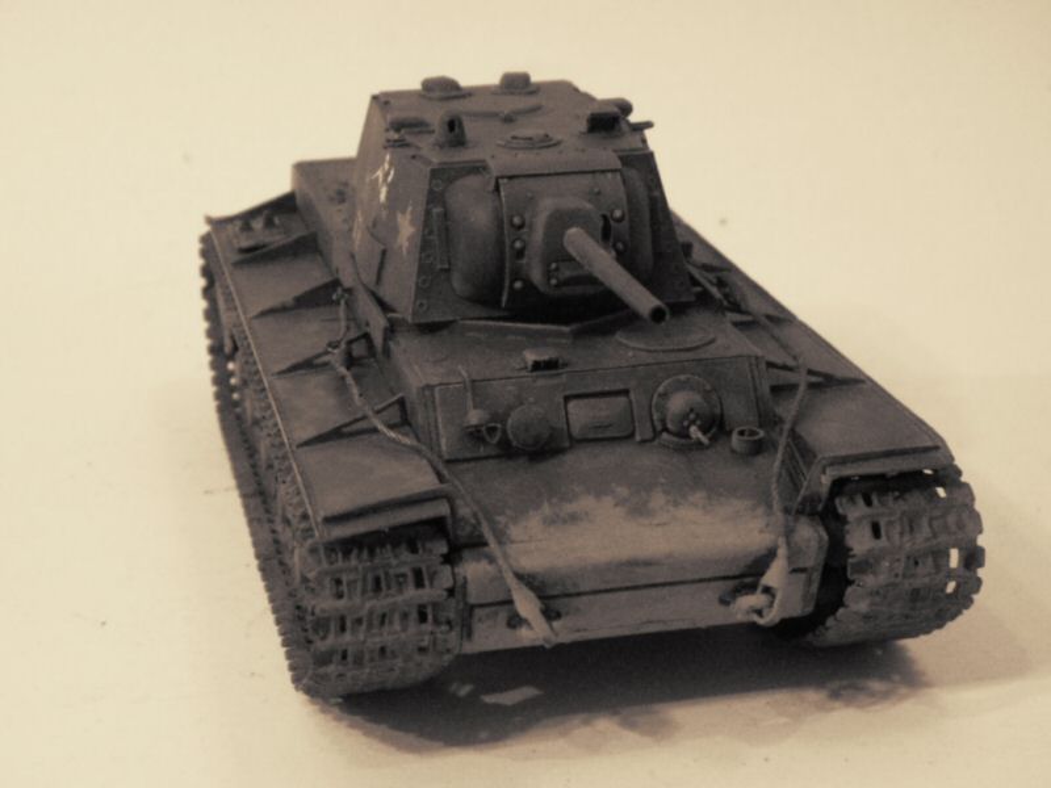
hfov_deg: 29.0
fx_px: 2034
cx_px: 526
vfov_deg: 21.9
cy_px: 394
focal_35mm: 67
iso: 759
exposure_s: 1/9
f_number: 4.3
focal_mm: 12.2
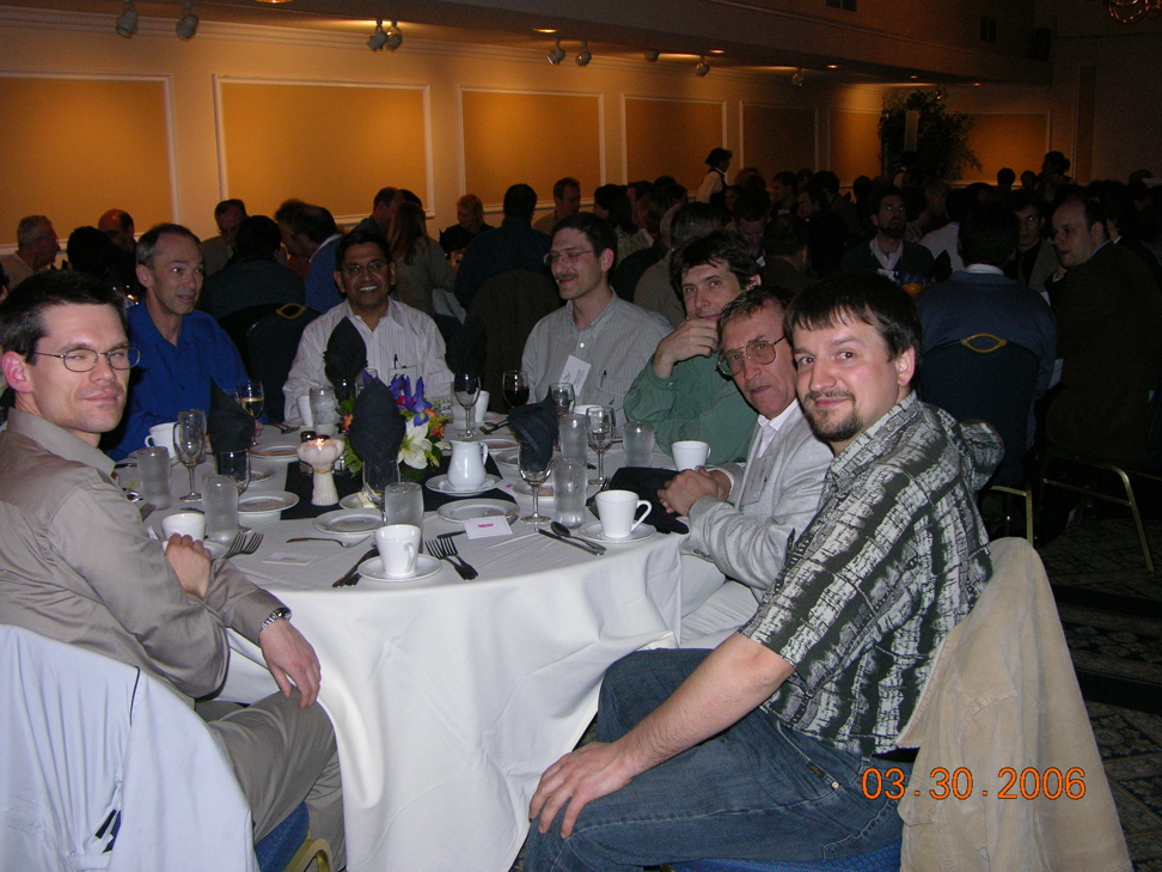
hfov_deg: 50.1
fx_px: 1242
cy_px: 418
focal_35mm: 37
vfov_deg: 38.7
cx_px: 558
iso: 200
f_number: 2.8
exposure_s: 1/60.1
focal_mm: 8.9
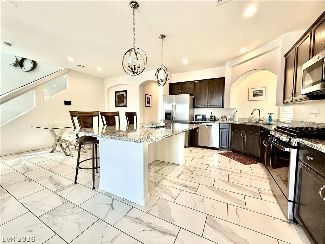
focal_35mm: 14
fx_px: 131
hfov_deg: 102.1
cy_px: 122
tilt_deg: -3.4
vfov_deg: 85.7
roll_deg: -0.6
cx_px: 162
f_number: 2.2
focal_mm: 2.22
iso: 160
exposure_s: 1/120
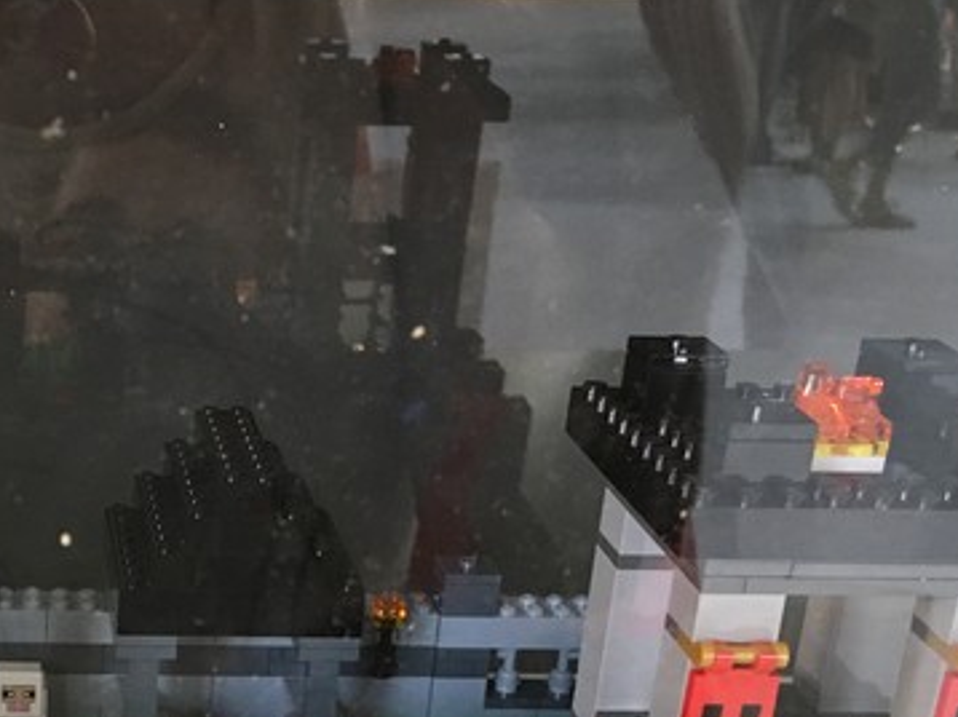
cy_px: 761
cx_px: 104
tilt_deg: -26.3
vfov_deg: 19.4
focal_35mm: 73
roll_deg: -2.4
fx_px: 2019
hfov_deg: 25.9
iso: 160
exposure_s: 1/33
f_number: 2.2
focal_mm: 4.15
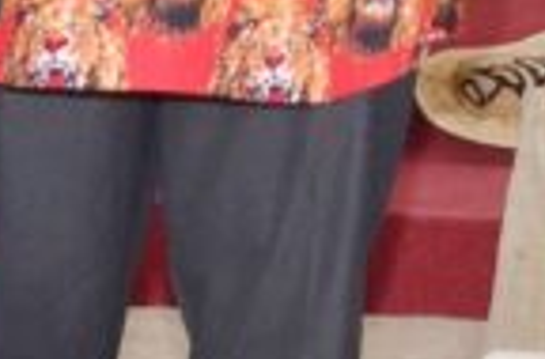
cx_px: 973
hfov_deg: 5.5
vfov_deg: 3.6
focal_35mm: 374
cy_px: -510
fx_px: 5637
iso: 2000
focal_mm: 35
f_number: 4.5
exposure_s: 1/100
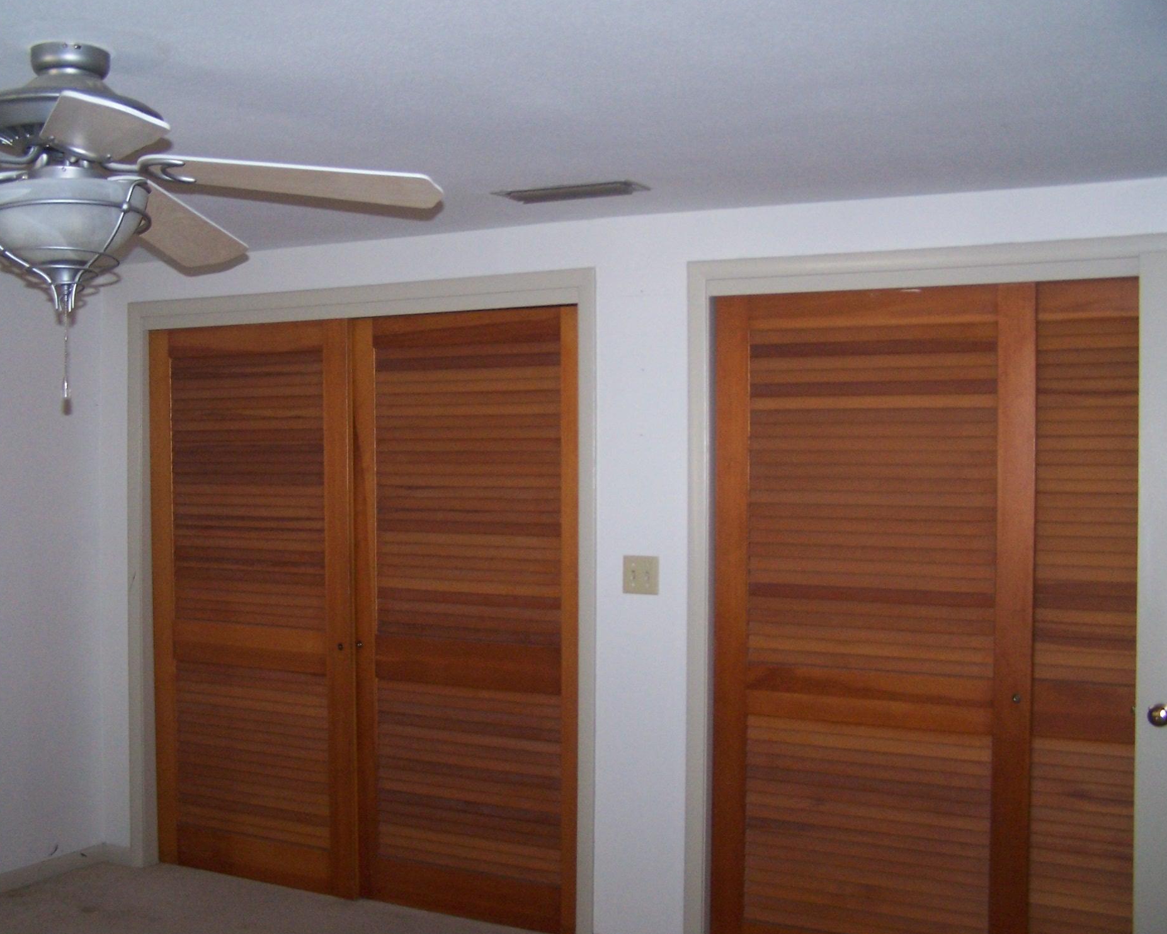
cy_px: 479
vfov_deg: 36.5
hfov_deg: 44.8
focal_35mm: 41
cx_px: 556
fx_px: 1416
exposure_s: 1/60
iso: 140
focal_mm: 6.3
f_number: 2.8
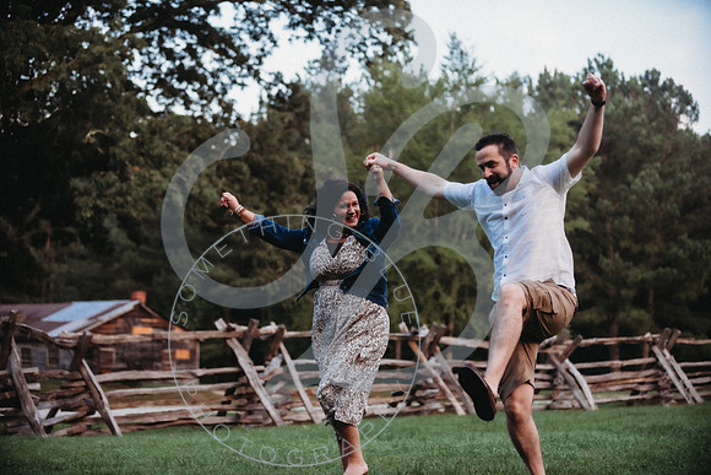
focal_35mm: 70
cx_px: 356
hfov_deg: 28.8
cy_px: 238
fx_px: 1383
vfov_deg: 19.5
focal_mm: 70
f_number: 2.8
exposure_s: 1/320
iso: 800
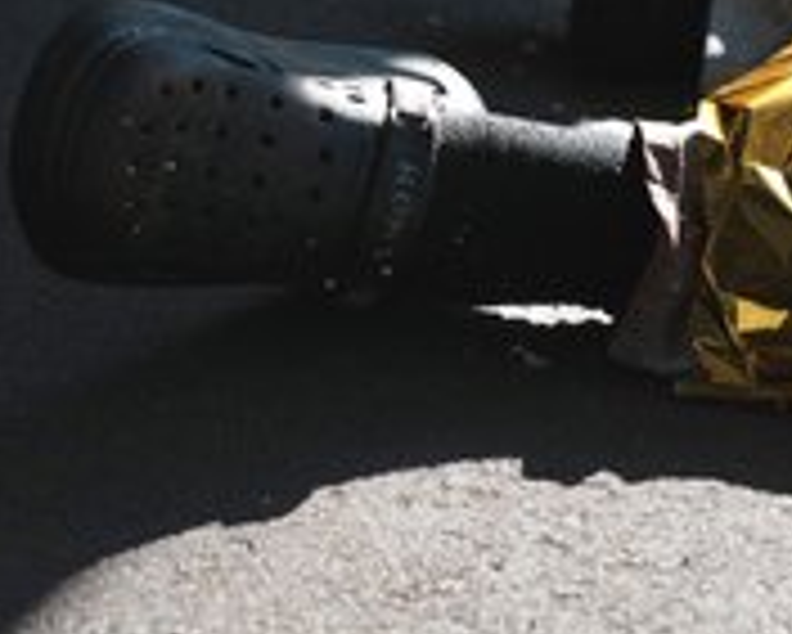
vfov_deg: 9.6
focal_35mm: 160
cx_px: 644
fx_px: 3753
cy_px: 117
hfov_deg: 12.0
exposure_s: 1/1667
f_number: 4.5
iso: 200
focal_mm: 75
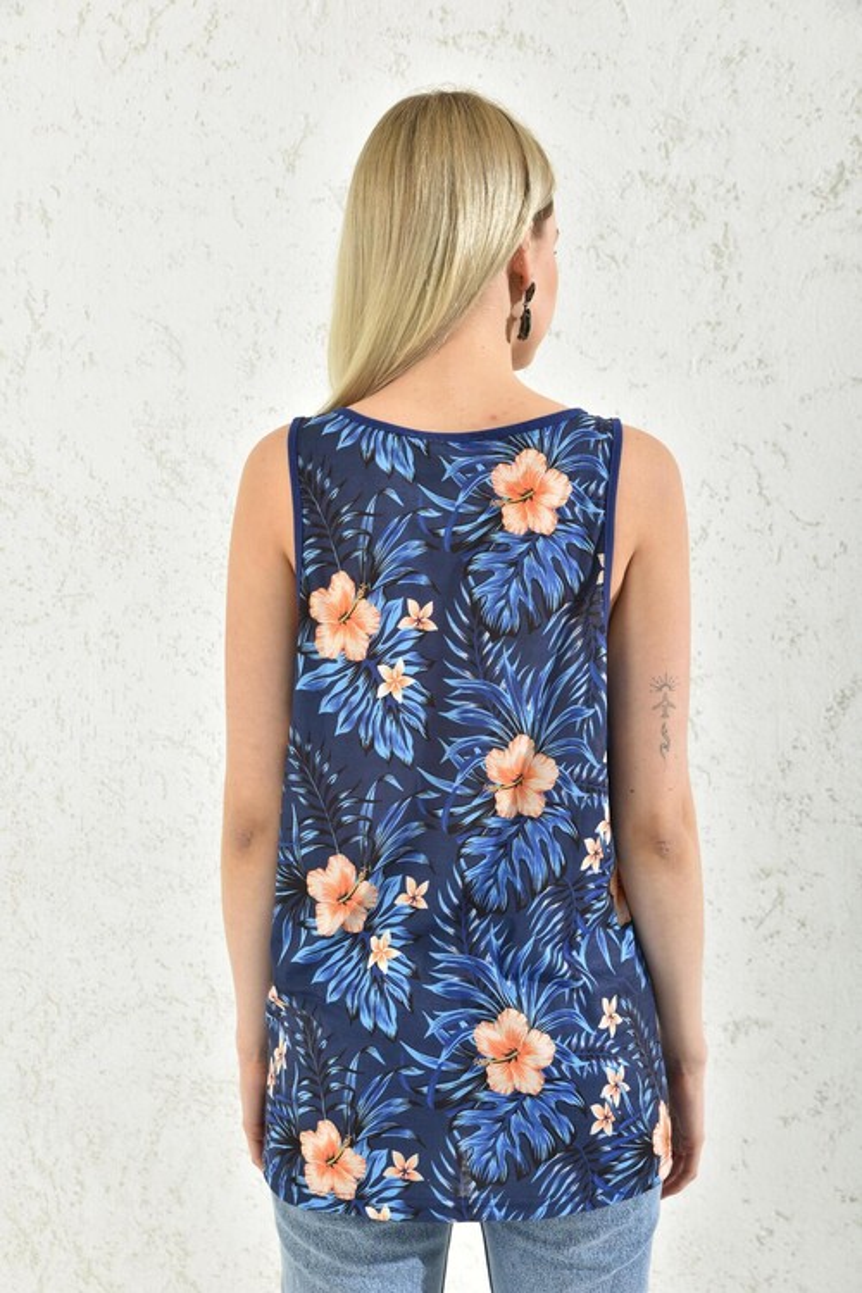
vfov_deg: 46.4
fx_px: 1508
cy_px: 646
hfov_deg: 31.9
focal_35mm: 42
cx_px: 431
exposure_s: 1/160
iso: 100
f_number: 7.1
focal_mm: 42
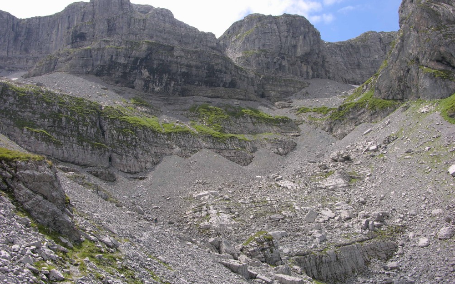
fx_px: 471
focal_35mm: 38
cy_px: 151
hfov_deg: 51.5
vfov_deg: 33.6
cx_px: 224
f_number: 5.6
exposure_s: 1/214
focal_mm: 8.9
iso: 50
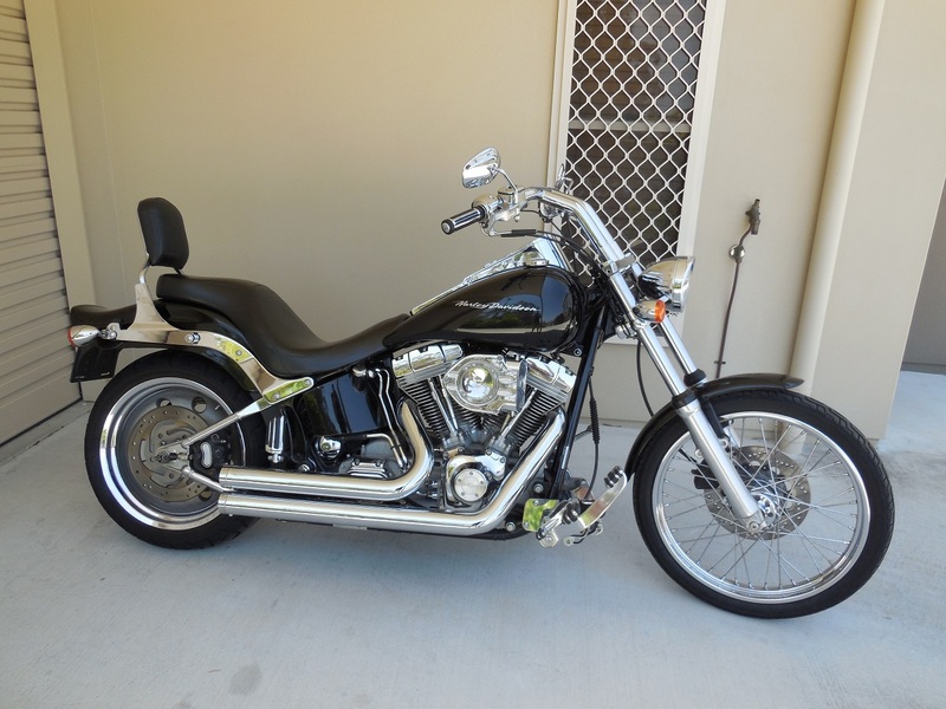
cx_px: 473
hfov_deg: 69.4
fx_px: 683
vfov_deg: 54.9
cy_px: 354
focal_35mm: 25
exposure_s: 1/320
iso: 125
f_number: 3.1
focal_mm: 4.5
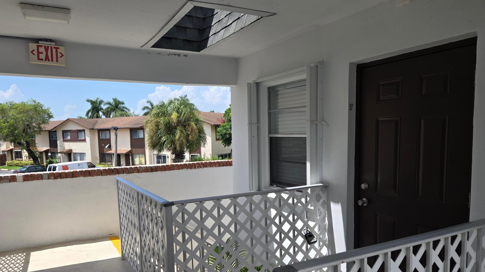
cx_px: 237
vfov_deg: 44.2
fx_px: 334
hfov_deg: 71.9
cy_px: 158
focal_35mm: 26
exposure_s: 1/2921
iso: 50
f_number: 1.8
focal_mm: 5.4
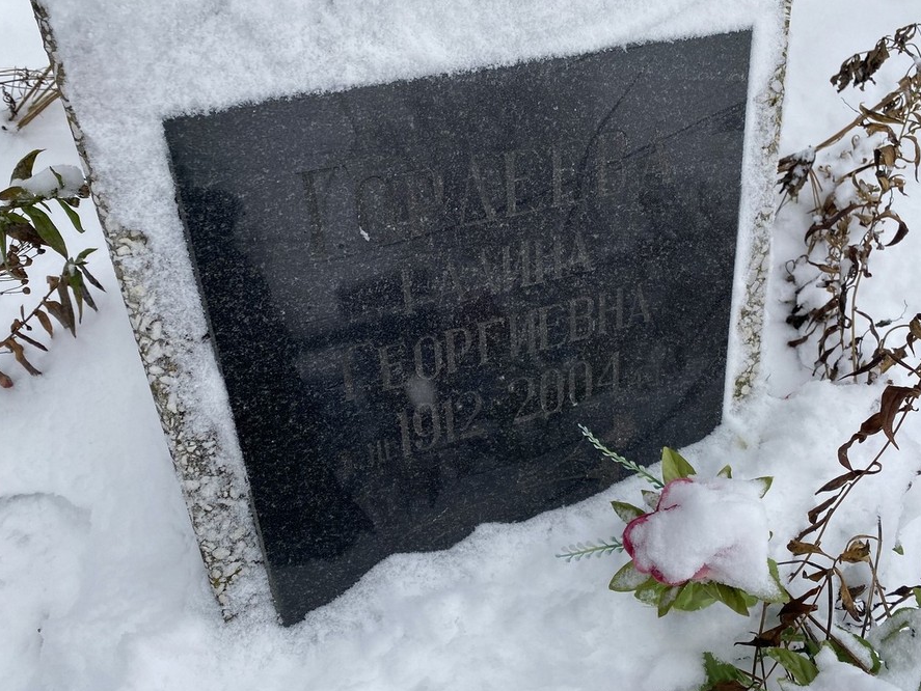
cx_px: 460
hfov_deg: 59.9
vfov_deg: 46.8
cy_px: 346
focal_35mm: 30
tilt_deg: -66.3
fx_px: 799
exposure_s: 1/415
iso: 32
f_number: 1.8
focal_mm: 4.25
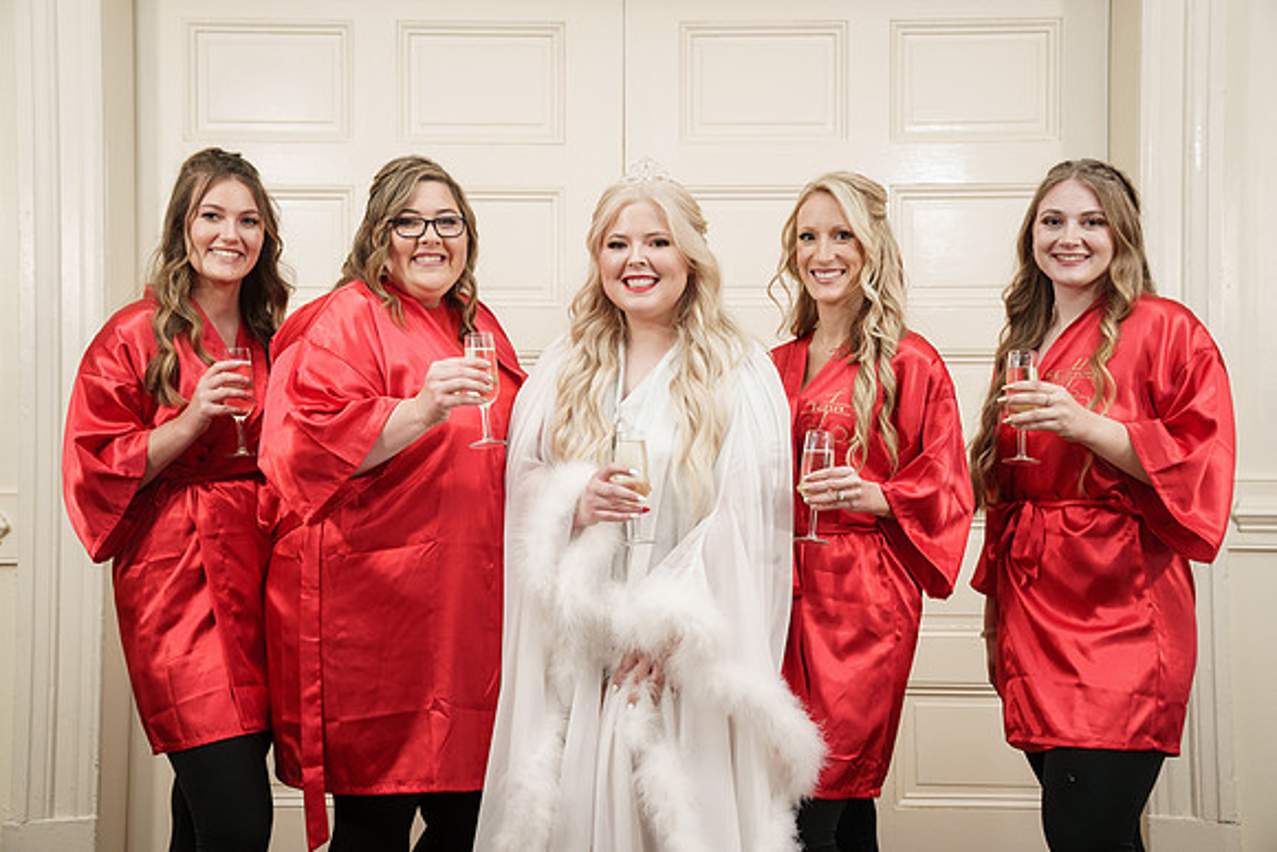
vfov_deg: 26.5
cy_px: 426
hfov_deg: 38.9
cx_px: 638
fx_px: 1809
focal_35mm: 51
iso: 2000
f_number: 4
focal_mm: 51
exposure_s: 1/100
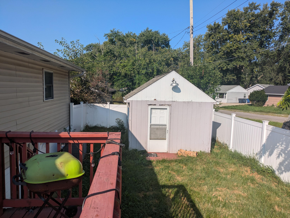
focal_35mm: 25
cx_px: 145
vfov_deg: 54.9
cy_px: 109
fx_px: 210
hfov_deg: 69.4
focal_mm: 5.43
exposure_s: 1/3378
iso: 52
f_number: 1.89
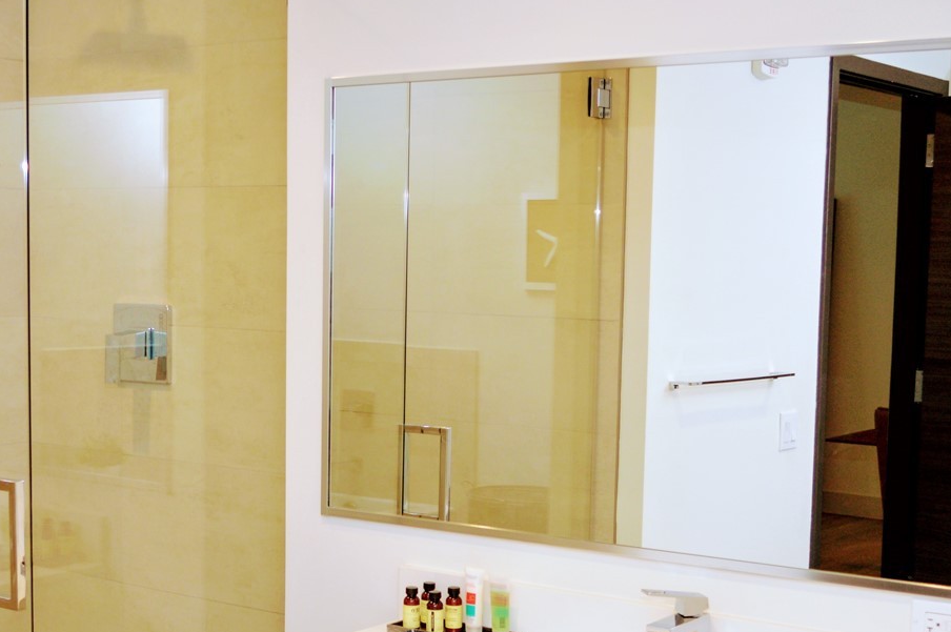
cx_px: 354
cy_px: 451
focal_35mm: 62
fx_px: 1636
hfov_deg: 32.3
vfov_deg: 21.7
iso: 400
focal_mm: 22
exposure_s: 1/60
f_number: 4
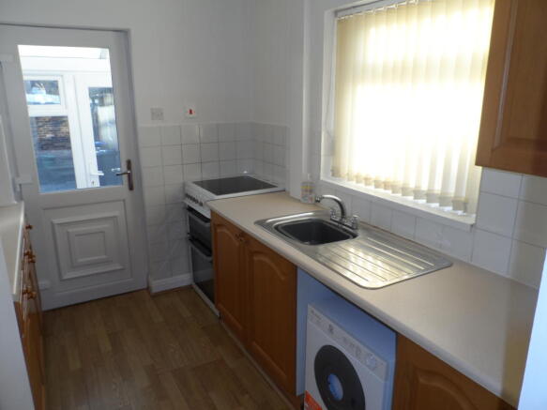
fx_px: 379
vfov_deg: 56.8
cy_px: 205
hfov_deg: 71.6
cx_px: 274
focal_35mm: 24
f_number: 4
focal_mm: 4
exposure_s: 1/60
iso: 100
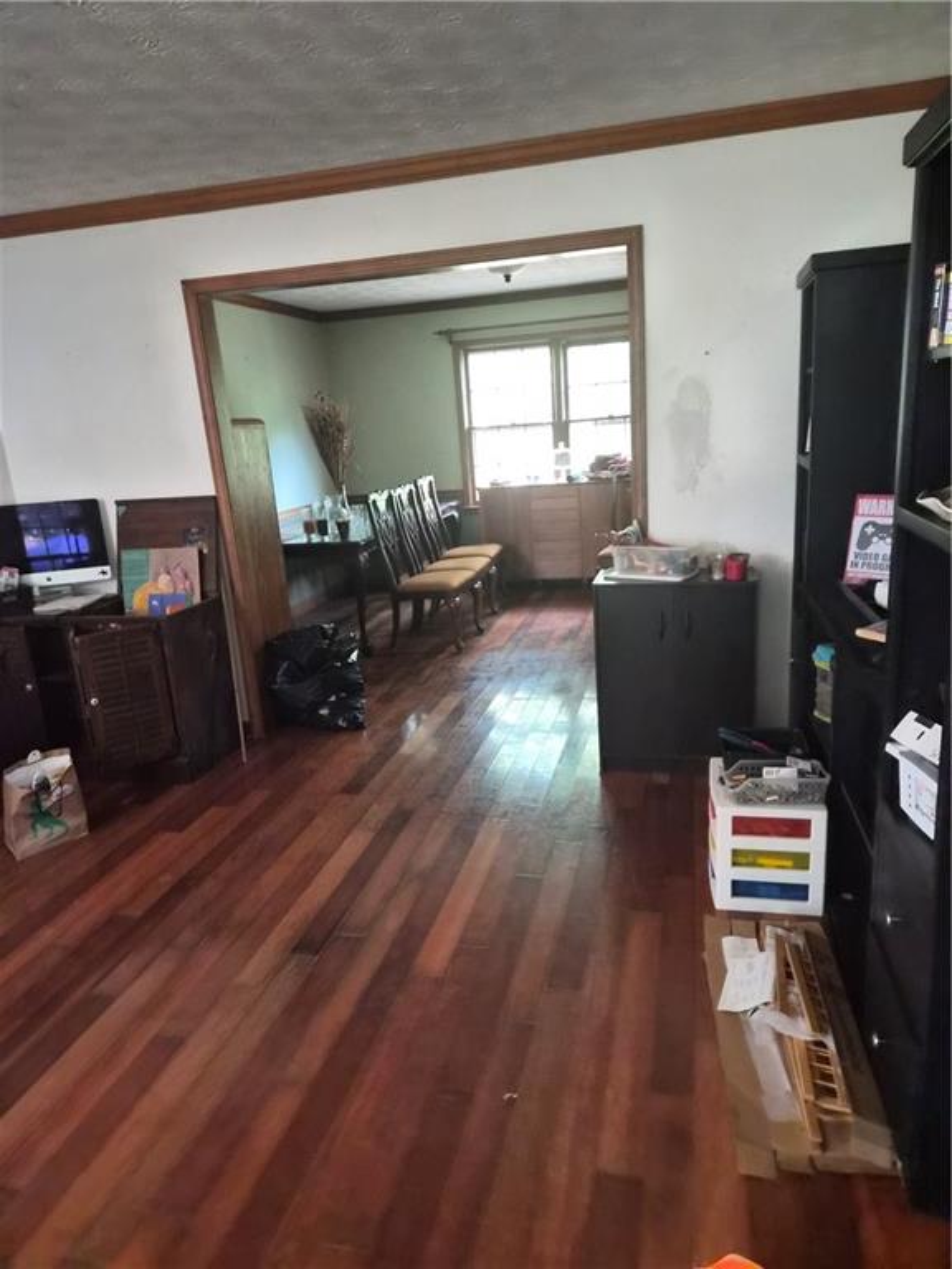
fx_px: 843
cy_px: 634
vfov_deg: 73.9
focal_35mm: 23
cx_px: 476
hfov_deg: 58.9
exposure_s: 1/120
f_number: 1.8
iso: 2000
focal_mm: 5.4
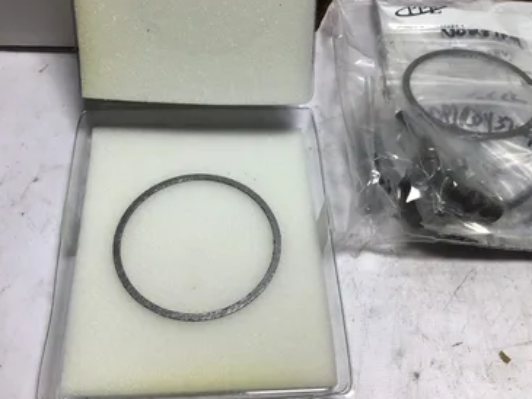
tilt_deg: -59.6
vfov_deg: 41.8
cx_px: 255
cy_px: 189
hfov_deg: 53.9
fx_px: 523
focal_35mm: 34
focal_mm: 3.3
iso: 25
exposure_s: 1/139
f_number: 2.4
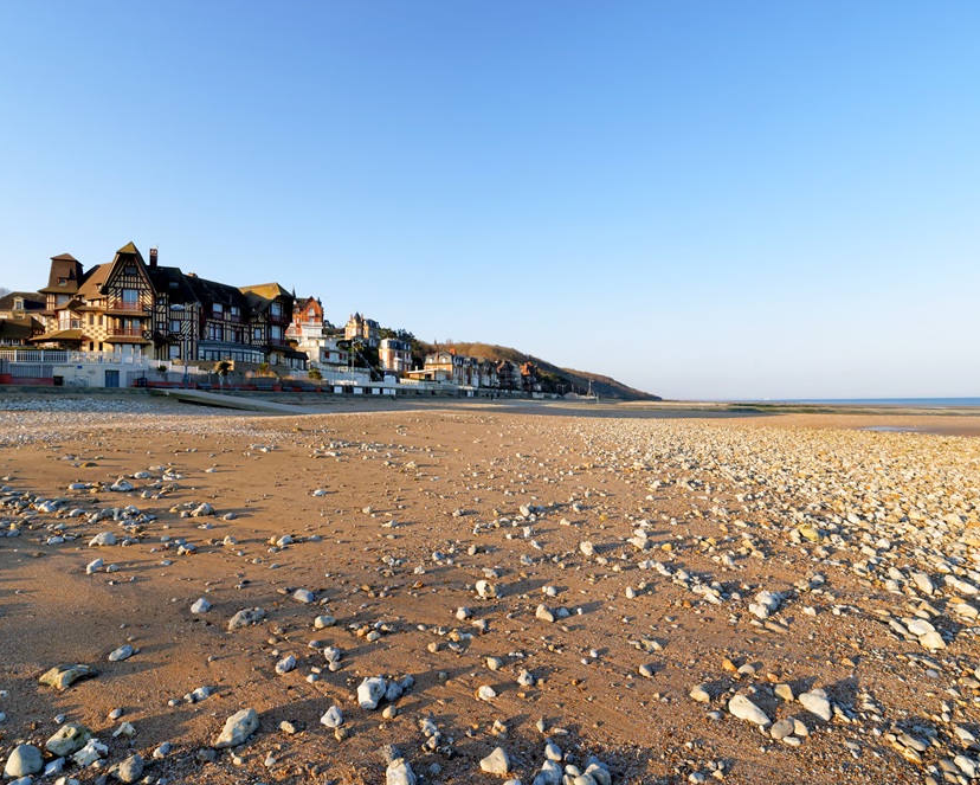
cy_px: 394
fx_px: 493
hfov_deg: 89.6
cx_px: 505
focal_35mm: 17
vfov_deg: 77.0
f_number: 10
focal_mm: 15
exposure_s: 1/1000
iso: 1600
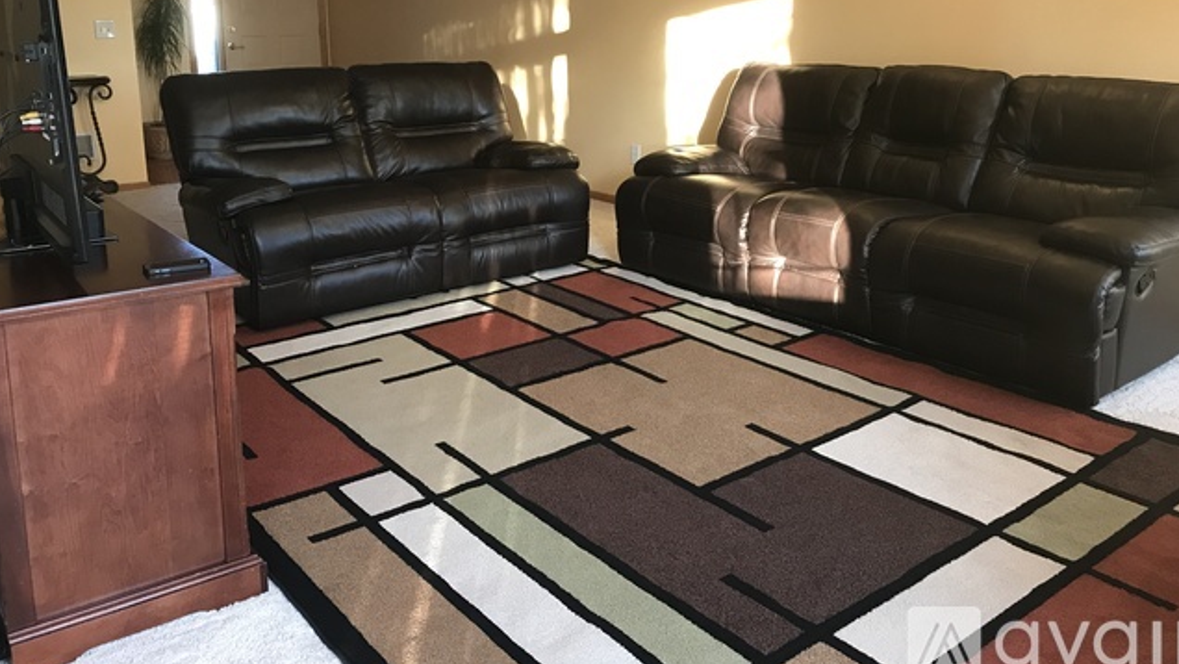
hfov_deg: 61.0
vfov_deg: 36.3
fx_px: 1001
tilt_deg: -11.8
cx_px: 589
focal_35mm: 32
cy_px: 217
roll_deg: +0.4
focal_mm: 3.99
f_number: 1.8
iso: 64
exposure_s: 1/15
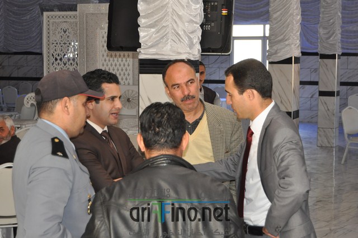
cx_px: 179
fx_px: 715
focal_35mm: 72
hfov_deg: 28.1
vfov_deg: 18.9
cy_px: 119
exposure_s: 1/60
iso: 800
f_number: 5.3
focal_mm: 48
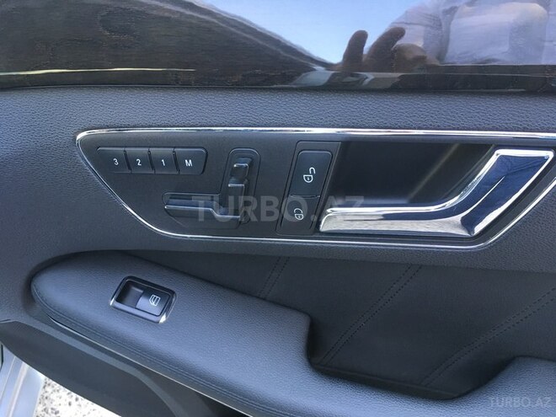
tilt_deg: -39.6
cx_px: 278
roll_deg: -5.3
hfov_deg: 61.7
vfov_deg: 48.2
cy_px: 208
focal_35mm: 29
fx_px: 466
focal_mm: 4.15
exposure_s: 1/33
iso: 50
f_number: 2.2
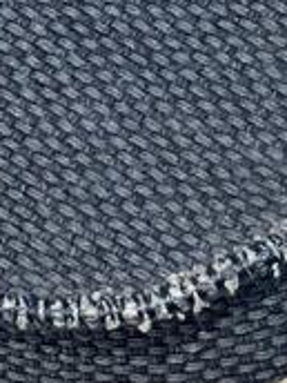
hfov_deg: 2.5
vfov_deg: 3.3
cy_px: -418
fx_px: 6600
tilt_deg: -52.1
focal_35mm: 597
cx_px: -87
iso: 80
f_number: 2.8
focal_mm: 9
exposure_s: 1/100
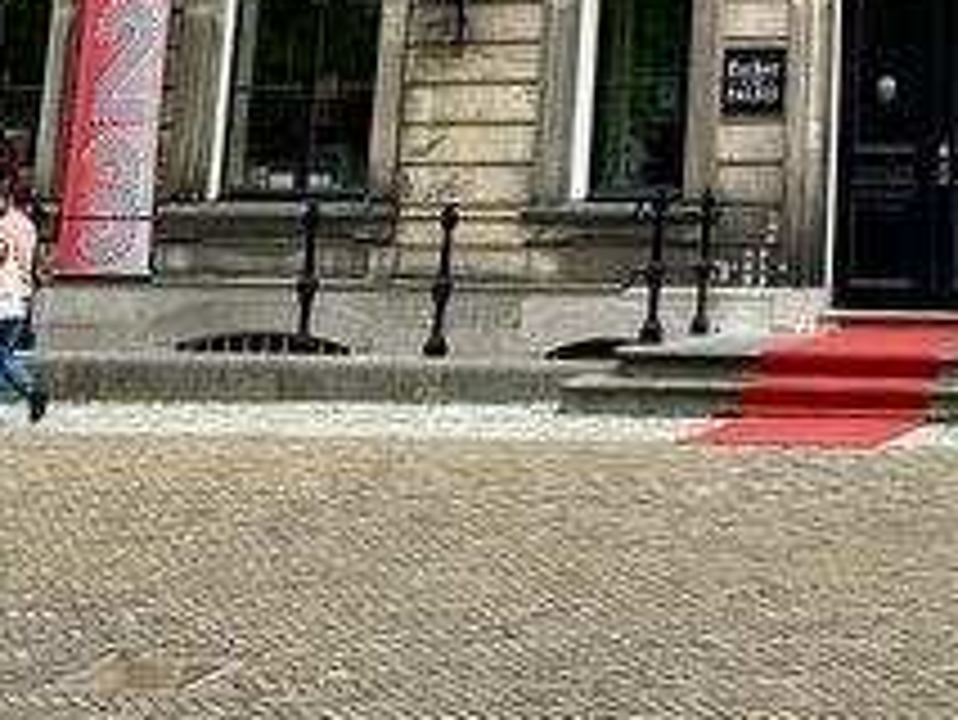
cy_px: -477
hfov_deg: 20.8
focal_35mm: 90
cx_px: 1030
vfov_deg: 14.8
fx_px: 2492
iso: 80
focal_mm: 6.86
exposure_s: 1/1433
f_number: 1.78
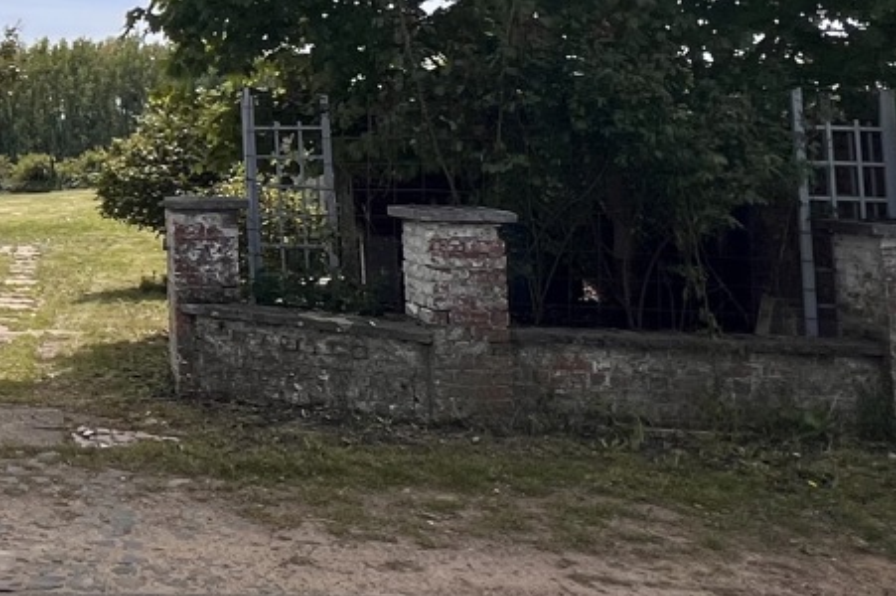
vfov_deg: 26.3
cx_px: -270
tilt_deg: +7.2
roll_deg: -0.7
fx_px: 1194
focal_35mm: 48
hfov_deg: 31.6
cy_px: -20
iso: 32
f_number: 1.8
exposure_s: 1/1783
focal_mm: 1.57
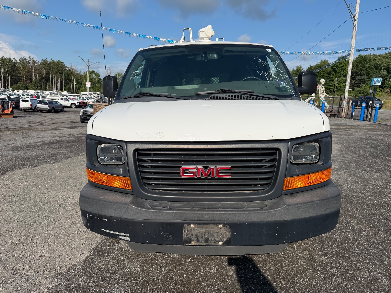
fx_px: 271
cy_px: 146
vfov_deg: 56.8
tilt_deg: -10.9
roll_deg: -4.2
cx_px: 196
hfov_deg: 71.6
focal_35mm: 24
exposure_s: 1/6173
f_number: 1.78
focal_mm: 6.76
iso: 80
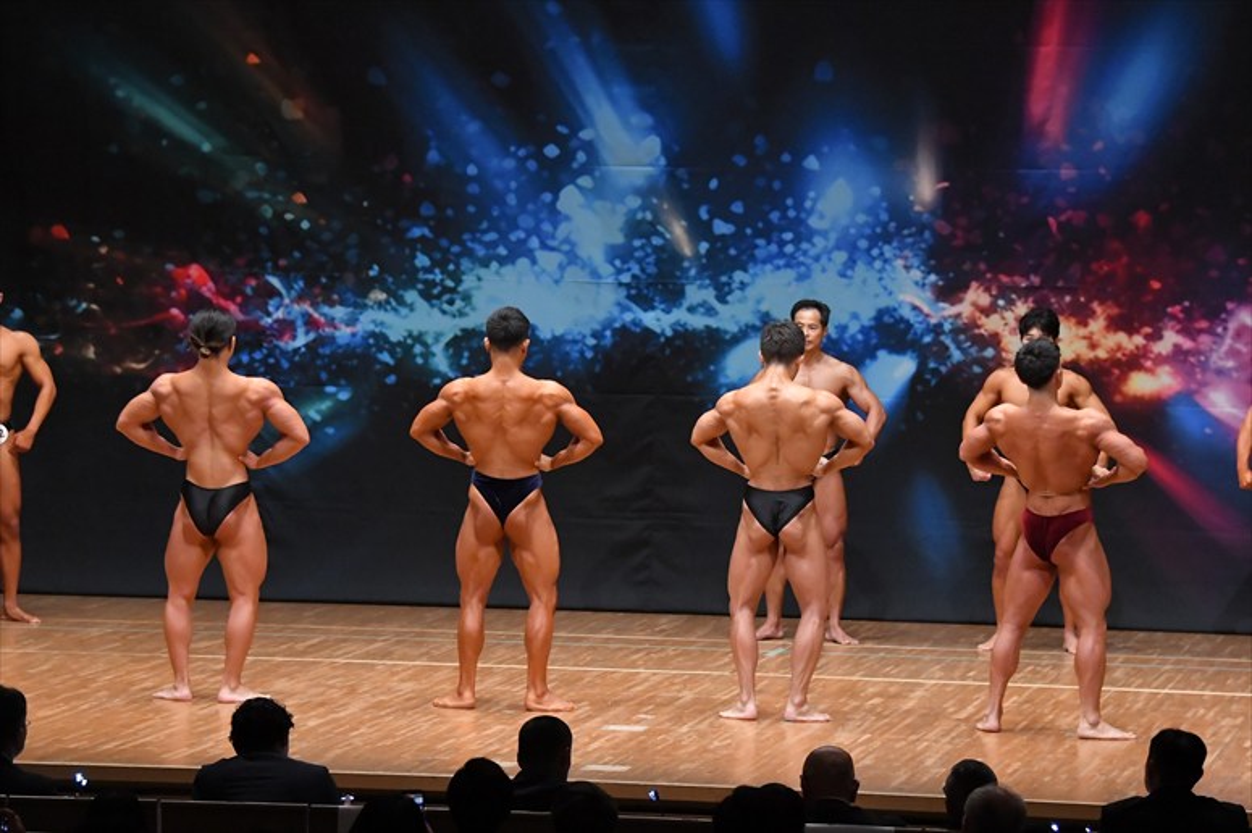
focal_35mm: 150
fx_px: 5214
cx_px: 626
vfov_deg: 9.1
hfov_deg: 13.7
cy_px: 416
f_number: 5.6
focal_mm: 100
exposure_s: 1/400
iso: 6400
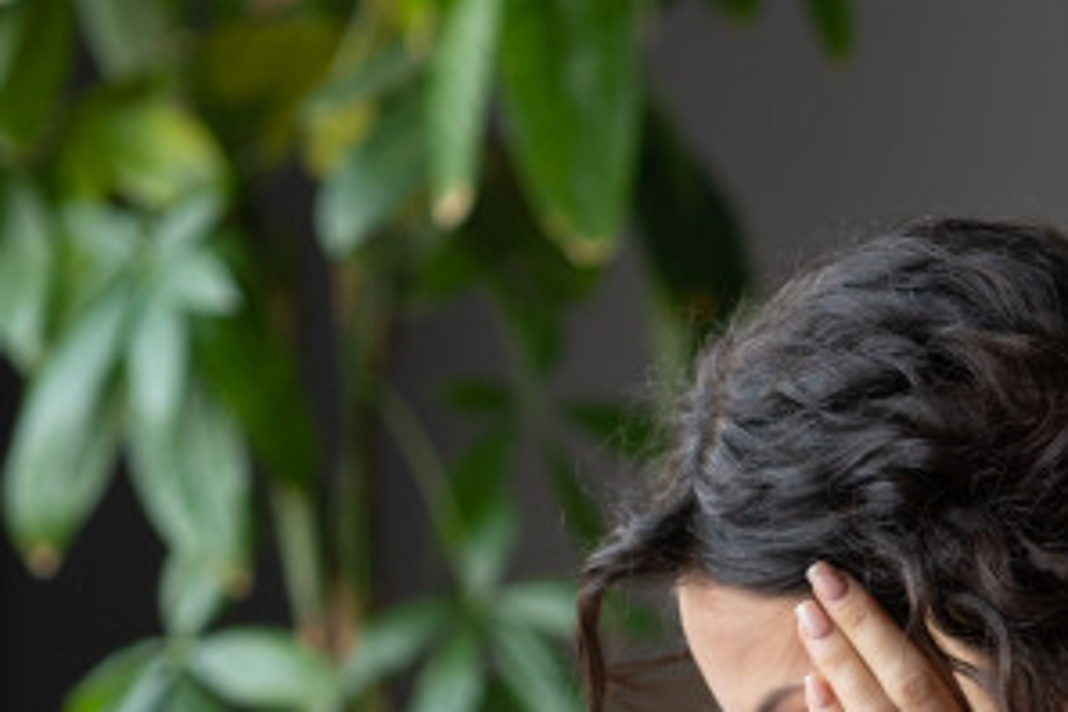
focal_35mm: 343
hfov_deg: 6.0
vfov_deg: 4.0
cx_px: 1151
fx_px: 10175
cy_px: 877
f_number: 2.8
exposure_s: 1/100
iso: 400
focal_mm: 85
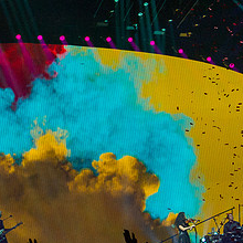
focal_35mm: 189
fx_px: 1501
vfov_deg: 9.3
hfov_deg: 9.2
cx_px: 15
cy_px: 91
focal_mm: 30
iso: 800
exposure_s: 1/500
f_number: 5.6
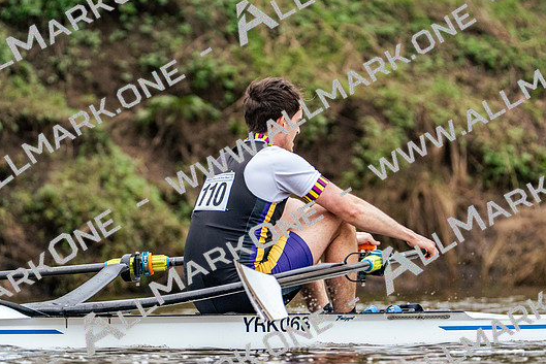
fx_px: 6250
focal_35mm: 412
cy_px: 197
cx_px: 293
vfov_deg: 3.3
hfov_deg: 5.0
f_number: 6.3
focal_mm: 376
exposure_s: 1/2000
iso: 5000
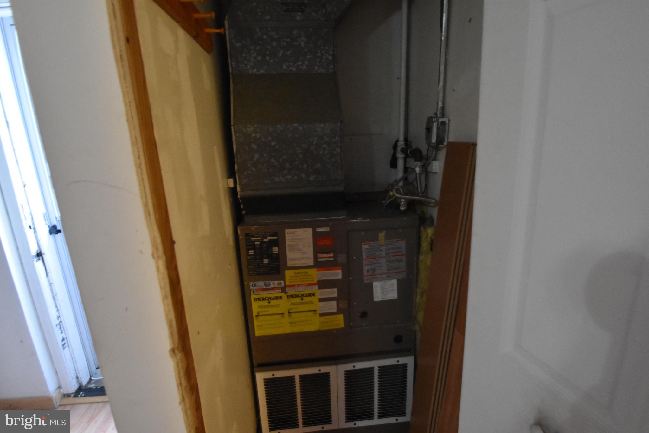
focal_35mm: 18
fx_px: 324
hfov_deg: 90.0
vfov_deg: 67.4
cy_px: 216
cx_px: 324
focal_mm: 12
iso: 4500
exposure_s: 1/60
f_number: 3.8
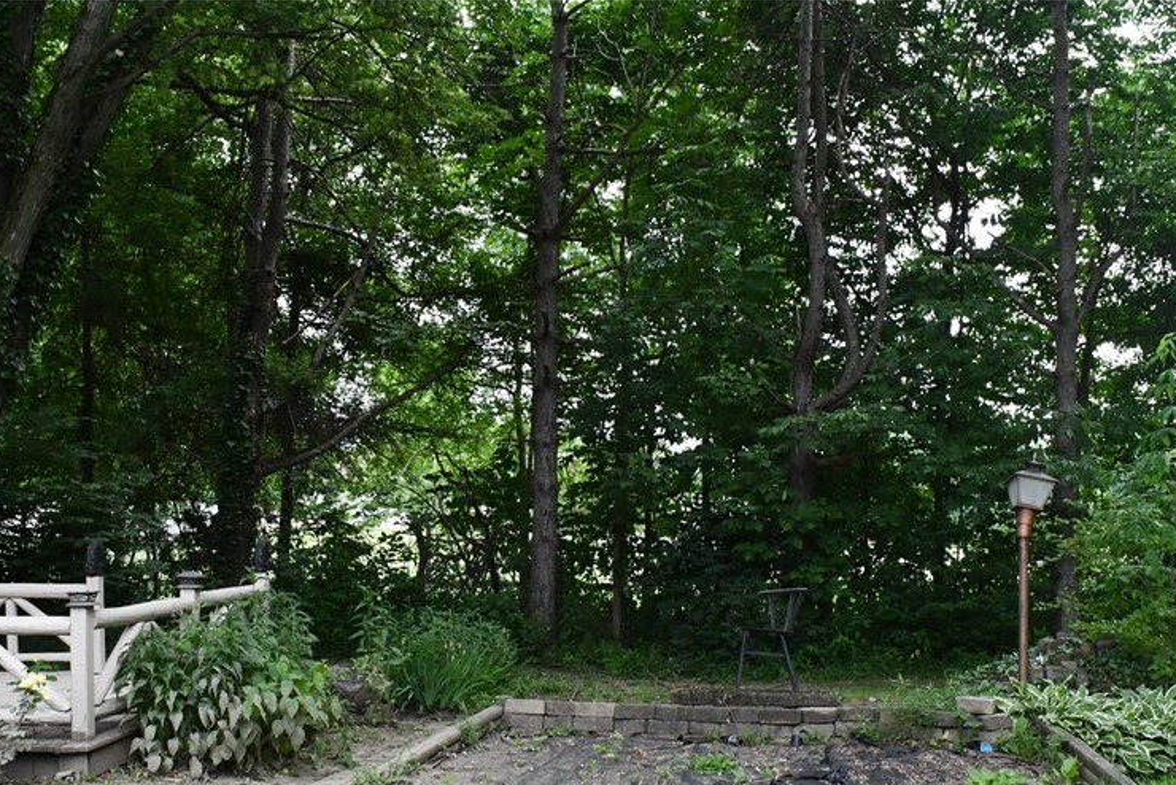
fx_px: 1438
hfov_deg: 44.4
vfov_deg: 30.1
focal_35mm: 44
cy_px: 574
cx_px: 652
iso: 5000
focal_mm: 20
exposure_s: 1/640
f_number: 13
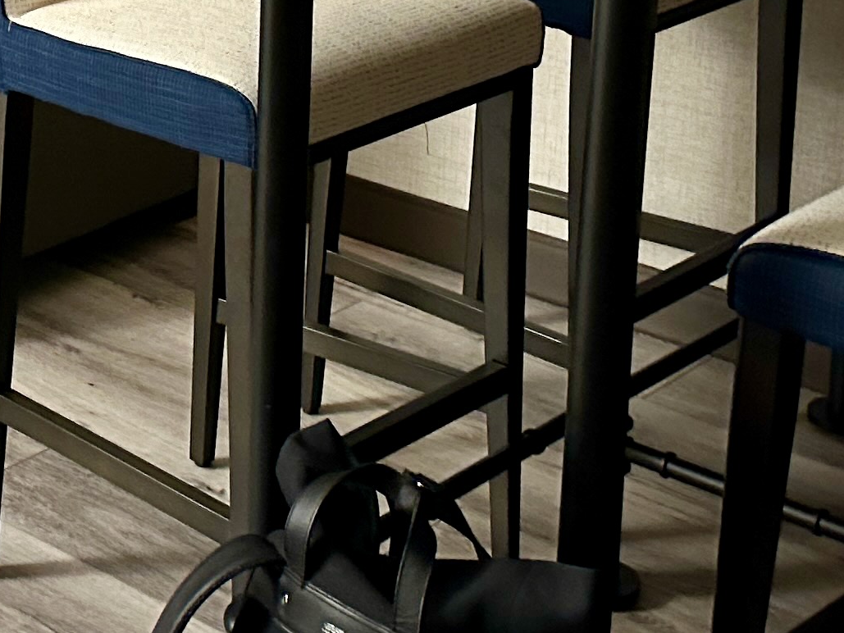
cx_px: 5
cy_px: -59
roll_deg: -0.3
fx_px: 2292
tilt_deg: -15.1
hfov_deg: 20.2
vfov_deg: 15.3
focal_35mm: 94
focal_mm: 6.86
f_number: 1.78
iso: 640
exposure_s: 1/40
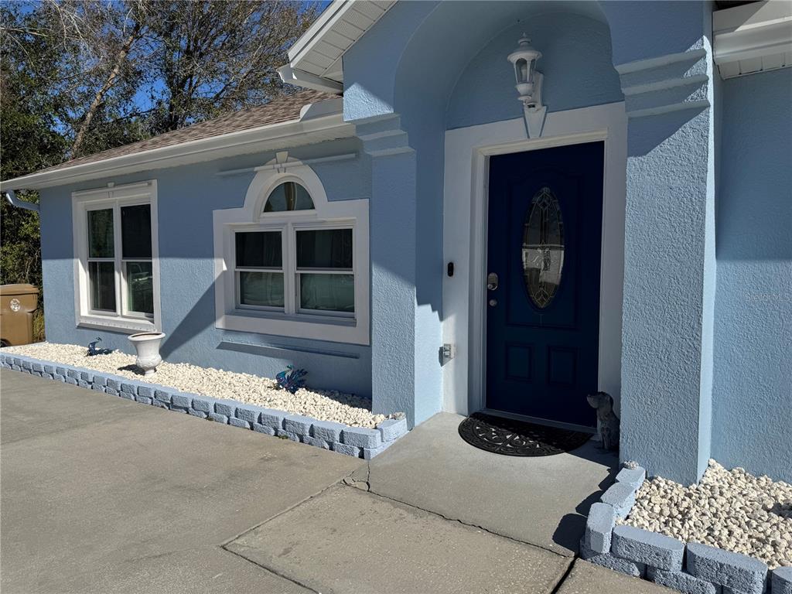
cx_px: 396
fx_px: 549
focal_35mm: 24
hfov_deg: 71.6
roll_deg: -0.3
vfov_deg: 56.8
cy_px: 297
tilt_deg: -3.8
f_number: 1.78
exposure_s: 1/9009
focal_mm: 6.76
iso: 80
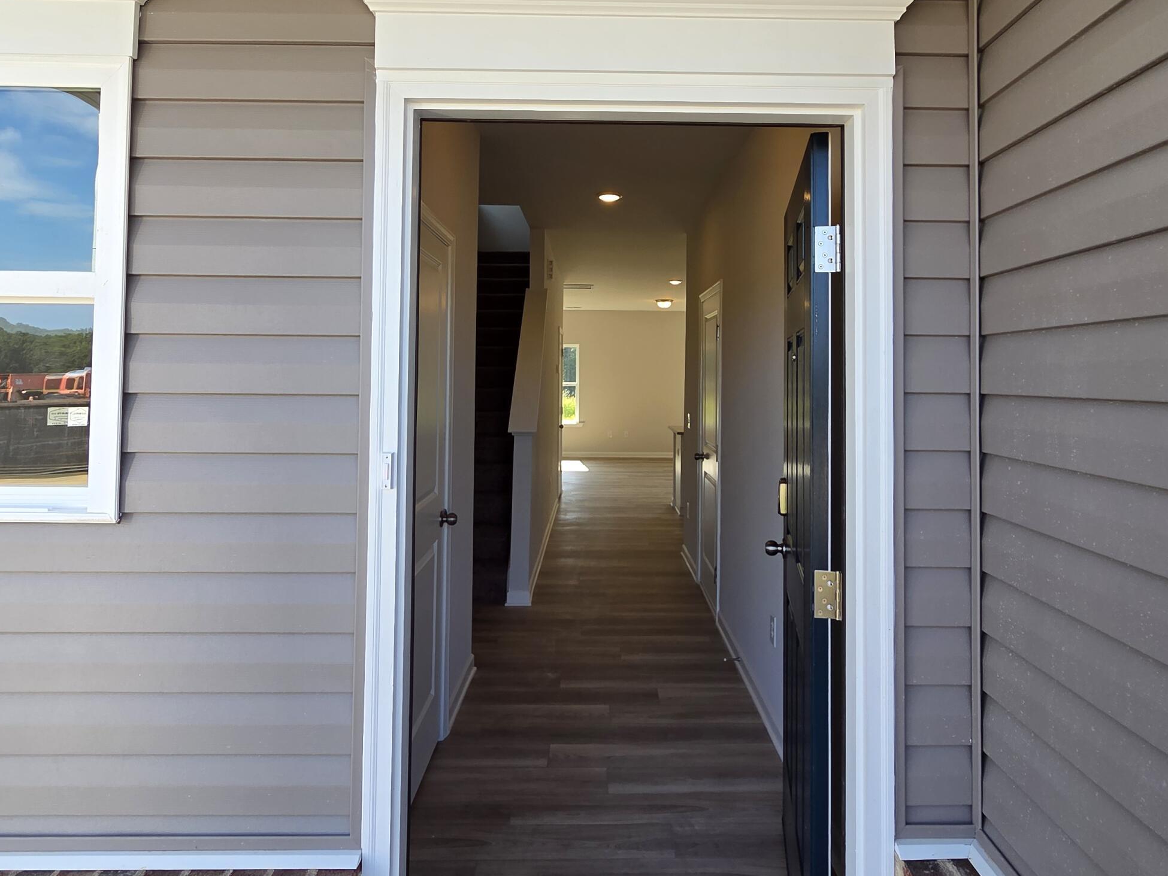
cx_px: 625
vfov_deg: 65.4
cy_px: 353
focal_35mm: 20
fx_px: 675
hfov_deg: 81.6
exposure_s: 1/250
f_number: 2.2
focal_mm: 2.2
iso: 50
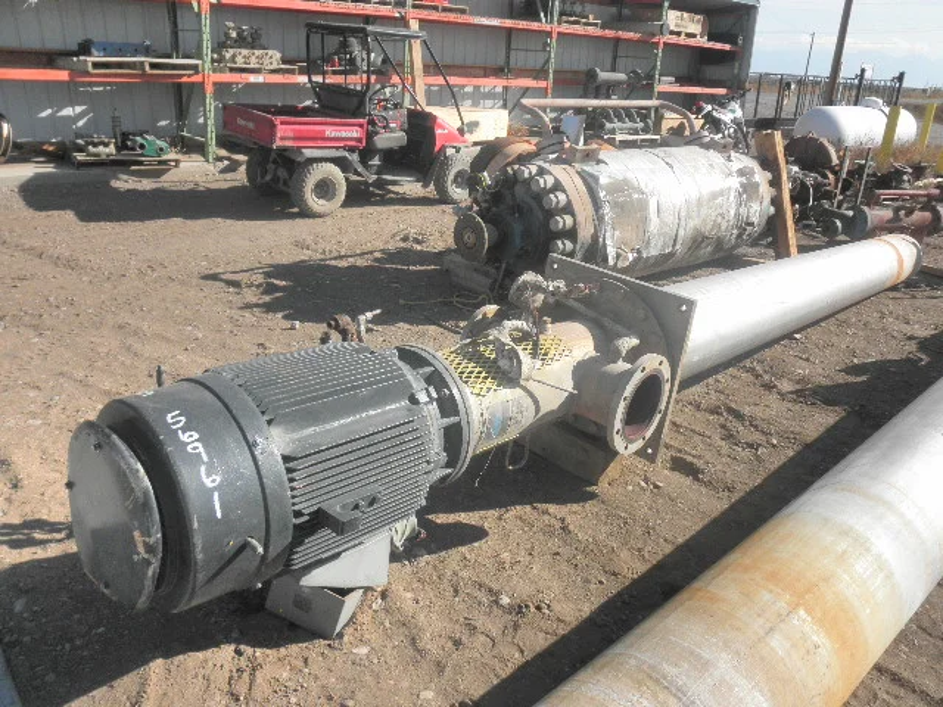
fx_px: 763
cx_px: 472
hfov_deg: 63.4
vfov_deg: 49.7
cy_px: 354
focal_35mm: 28
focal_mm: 5
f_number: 8.5
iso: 64
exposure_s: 1/125
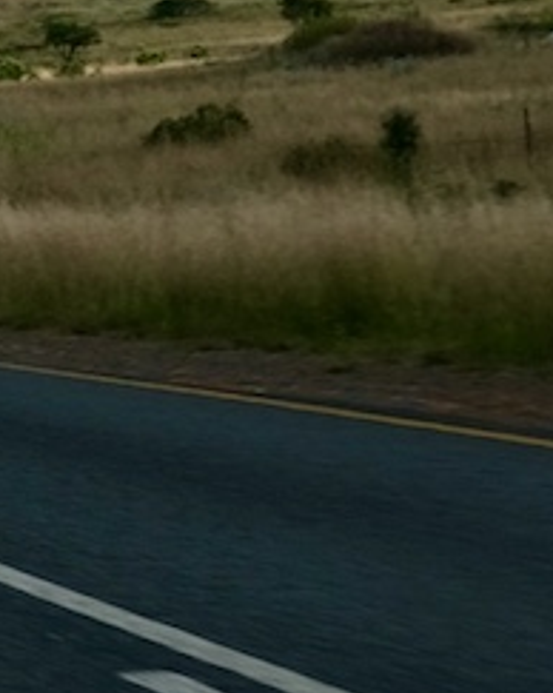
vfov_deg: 9.5
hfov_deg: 6.8
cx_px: -1303
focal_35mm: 197
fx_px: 4035
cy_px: -348
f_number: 5.6
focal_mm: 22.8
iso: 160
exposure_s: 1/120
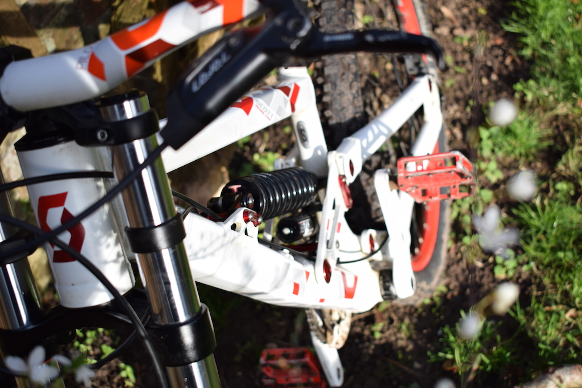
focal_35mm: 57
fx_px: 922
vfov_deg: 23.8
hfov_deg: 35.0
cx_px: 291
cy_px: 194
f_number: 4.8
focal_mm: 38
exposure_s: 1/200
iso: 100
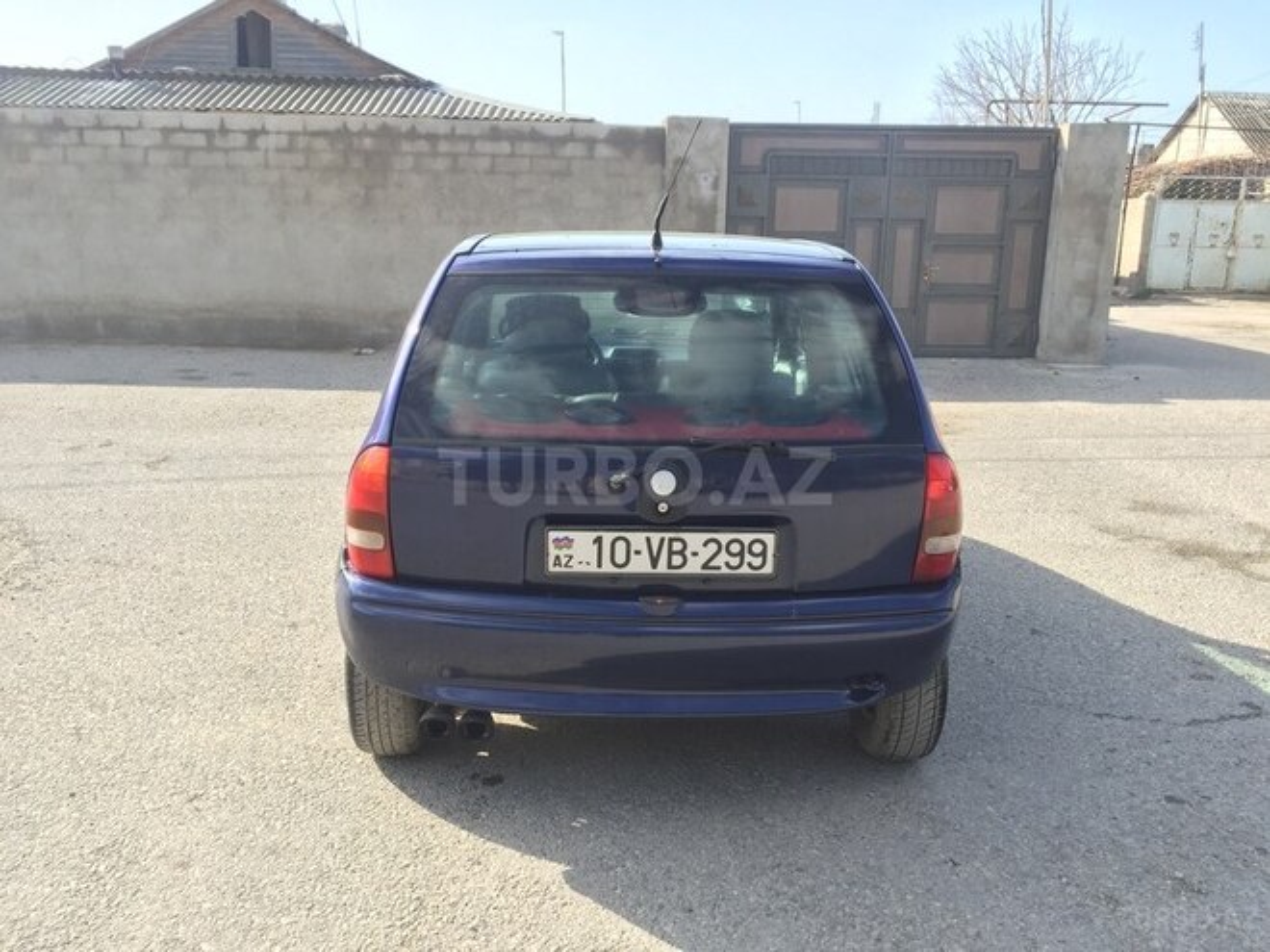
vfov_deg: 48.2
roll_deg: -0.9
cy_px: 476
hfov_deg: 61.7
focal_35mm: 29
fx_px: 1064
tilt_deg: -11.8
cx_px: 635
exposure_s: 1/599
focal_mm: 4.15
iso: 32
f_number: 2.2
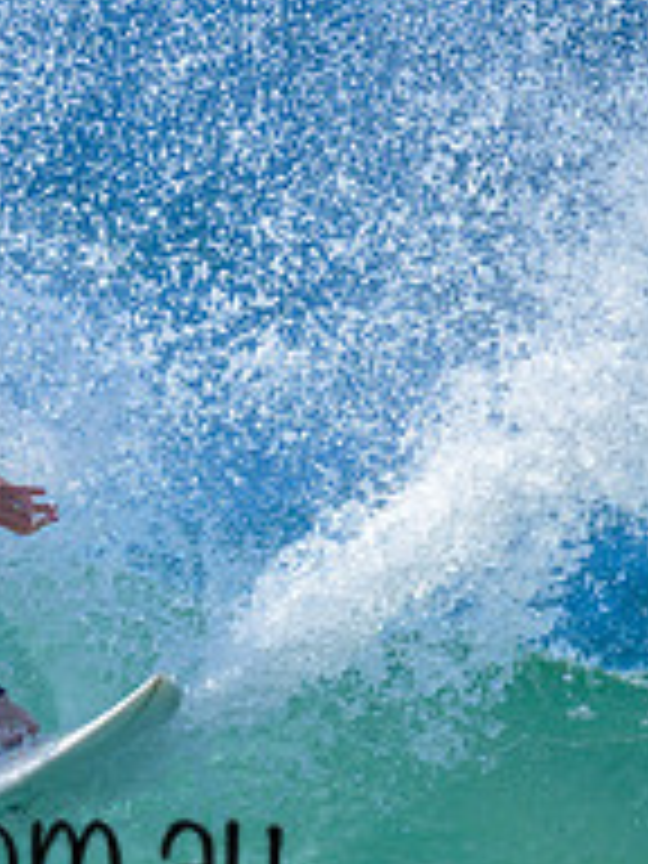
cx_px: -277
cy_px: 821
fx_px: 65968
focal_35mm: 2643
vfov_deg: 0.8
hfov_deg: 0.6
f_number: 6.3
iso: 360
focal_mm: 800
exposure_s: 1/2000
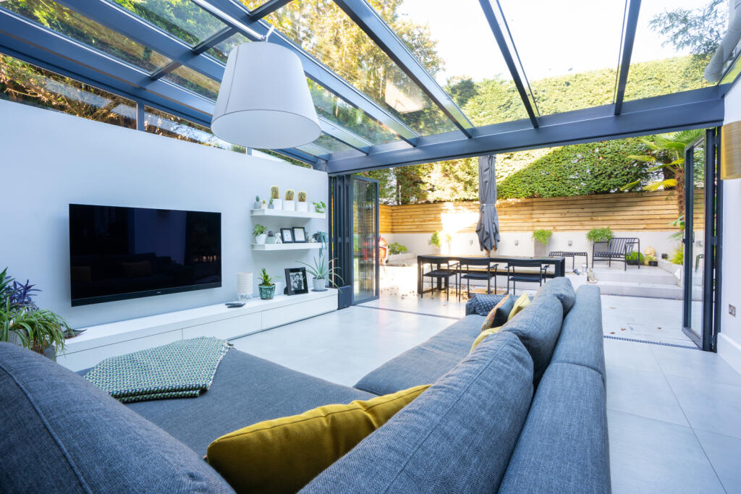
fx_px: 329
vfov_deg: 73.8
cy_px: 247
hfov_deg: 96.7
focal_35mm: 16
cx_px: 370
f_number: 11
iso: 250
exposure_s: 1/10
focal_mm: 16
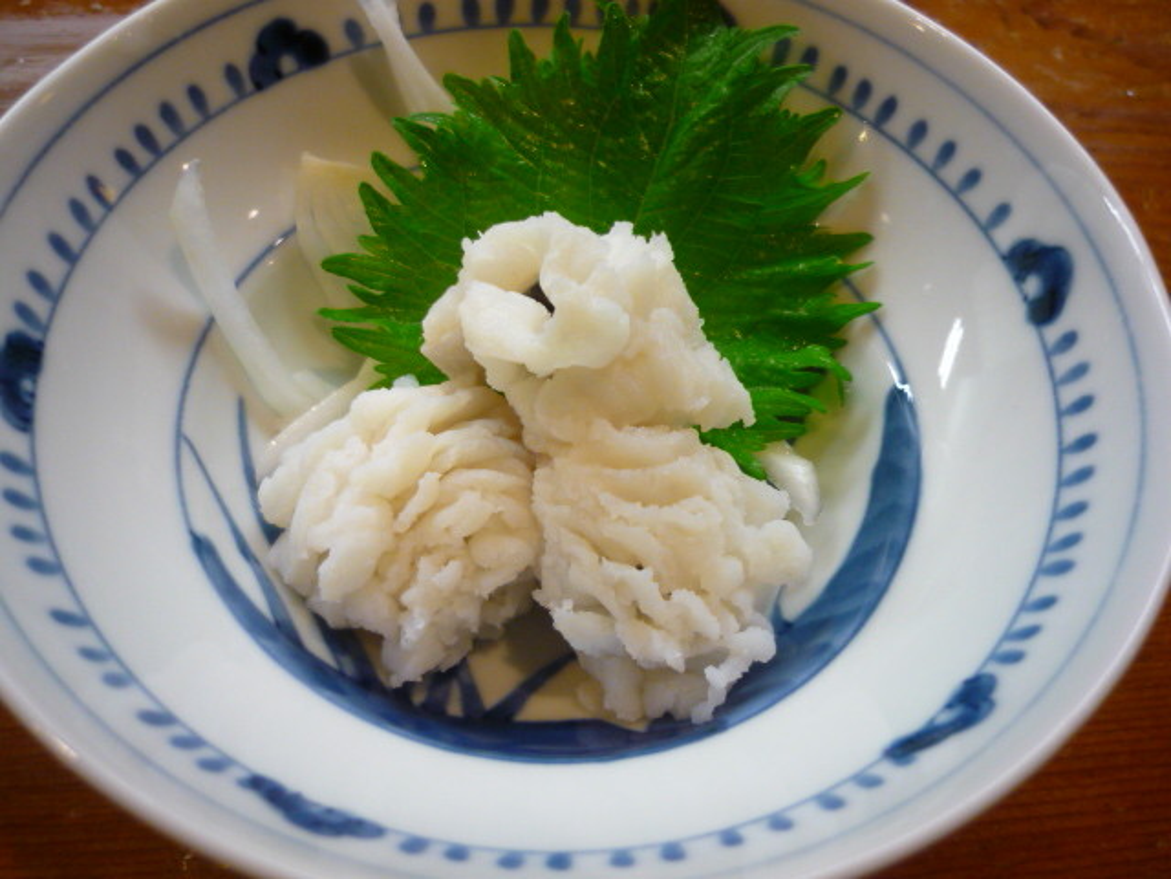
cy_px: 440
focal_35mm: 33
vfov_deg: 42.9
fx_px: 1116
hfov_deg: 55.4
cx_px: 586
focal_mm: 5.5
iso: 250
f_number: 2.8
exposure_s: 1/30
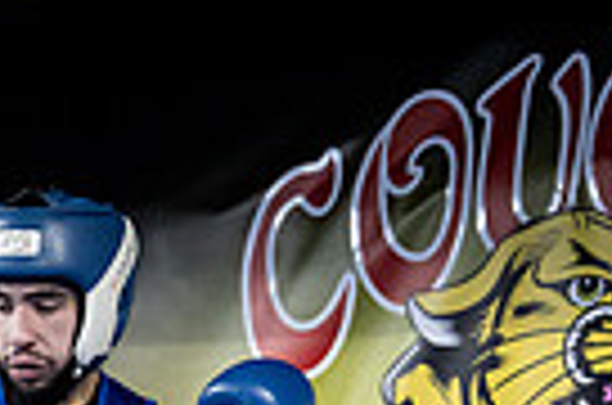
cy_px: 821
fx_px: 3918
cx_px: -324
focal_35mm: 231
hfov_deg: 8.7
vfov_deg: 5.8
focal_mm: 54
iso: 8000
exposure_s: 1/1000
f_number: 2.8
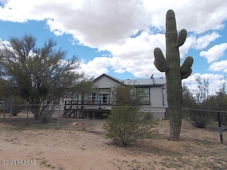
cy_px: 85
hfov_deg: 67.3
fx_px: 170
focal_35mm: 26
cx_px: 114
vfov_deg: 53.1
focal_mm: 4.6
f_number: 8
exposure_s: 1/125
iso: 80
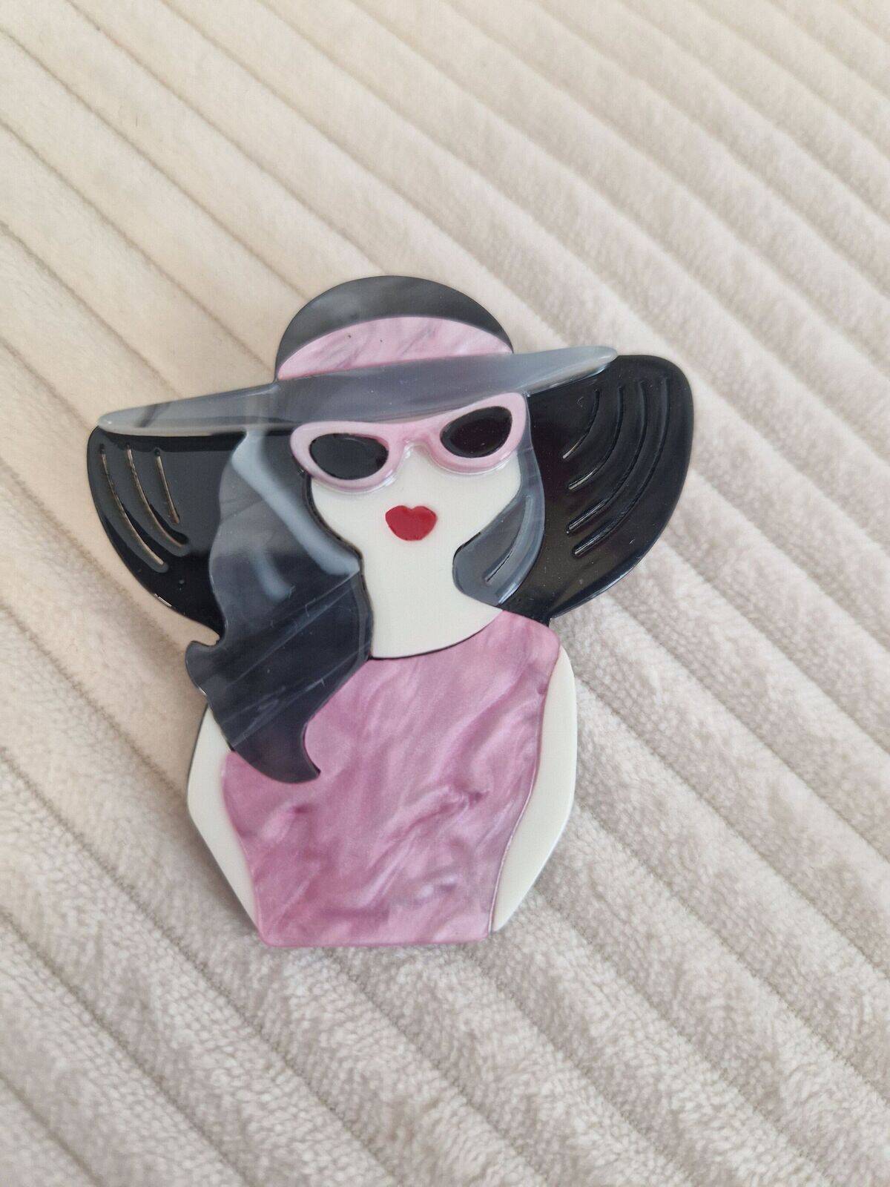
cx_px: 445
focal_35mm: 23
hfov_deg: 58.9
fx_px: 788
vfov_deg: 73.9
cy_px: 594
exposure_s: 1/100
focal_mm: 5.4
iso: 250
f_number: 1.8
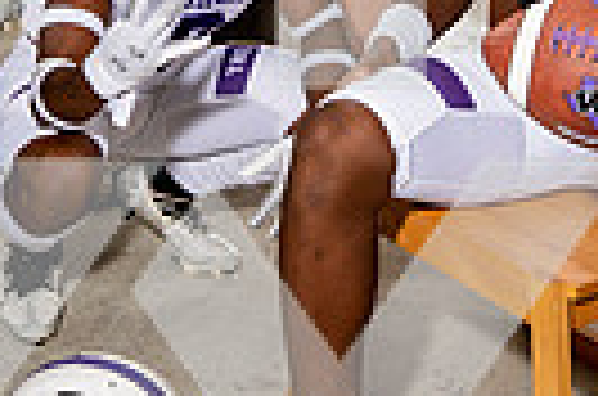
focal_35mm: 130
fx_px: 2154
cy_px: -133
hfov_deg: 15.6
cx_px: 529
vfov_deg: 10.3
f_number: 7.1
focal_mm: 29
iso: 200
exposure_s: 1/250
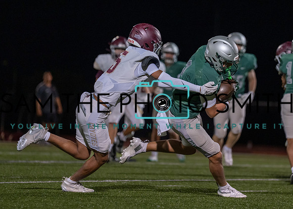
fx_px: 2417
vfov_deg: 5.0
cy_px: 96
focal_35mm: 291
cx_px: 199
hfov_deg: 6.9
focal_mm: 182
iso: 2000
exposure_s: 1/1000
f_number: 2.8
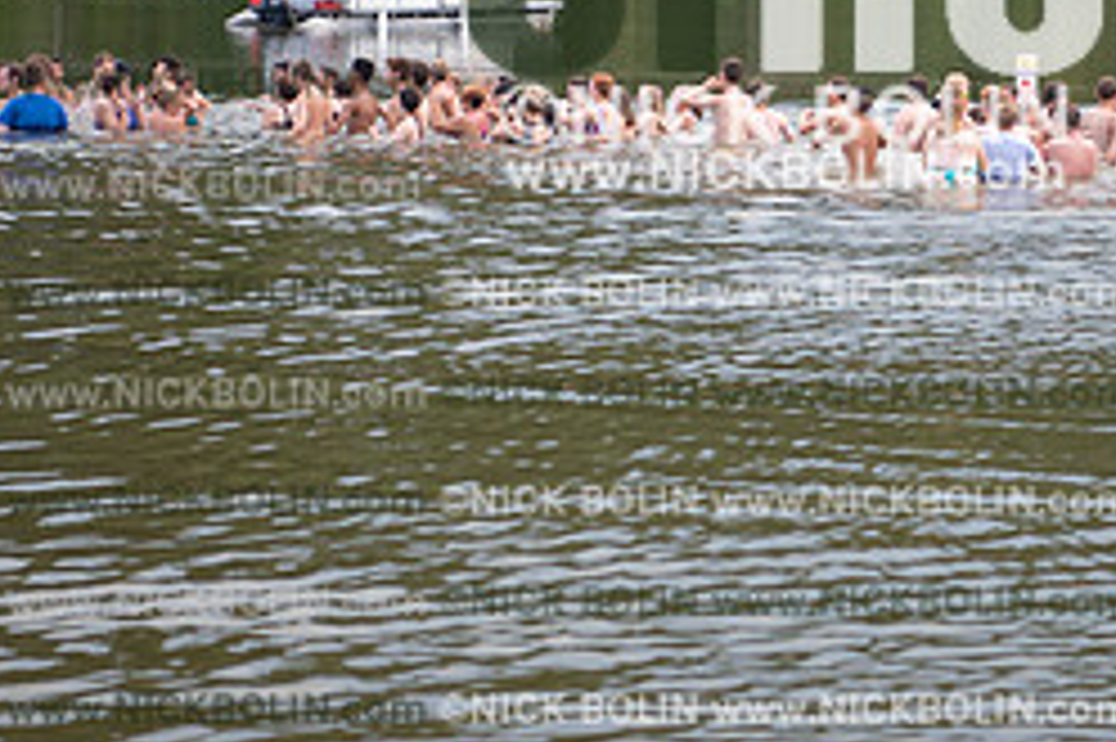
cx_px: 783
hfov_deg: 12.5
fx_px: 5080
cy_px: -20
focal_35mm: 164
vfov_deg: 8.3
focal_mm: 70
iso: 160
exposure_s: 1/400
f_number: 3.2
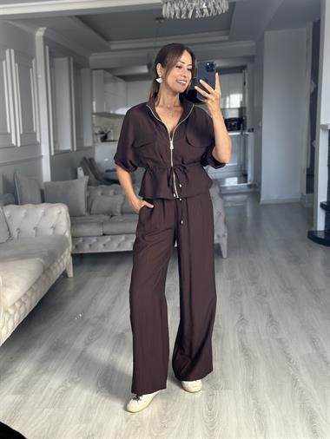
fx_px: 610
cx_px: 165
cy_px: 220
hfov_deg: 30.3
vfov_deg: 39.6
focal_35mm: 48
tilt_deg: -18.5
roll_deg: +2.4
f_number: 1.78
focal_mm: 6.86
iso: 125
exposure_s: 1/95
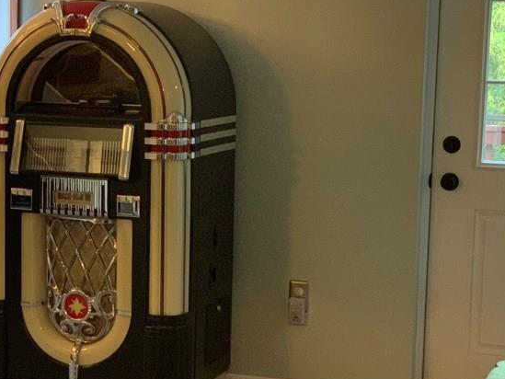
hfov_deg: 20.1
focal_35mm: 97
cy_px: 201
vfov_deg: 15.2
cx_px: 158
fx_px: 1415
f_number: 2.4
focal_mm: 6
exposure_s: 1/40
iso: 320
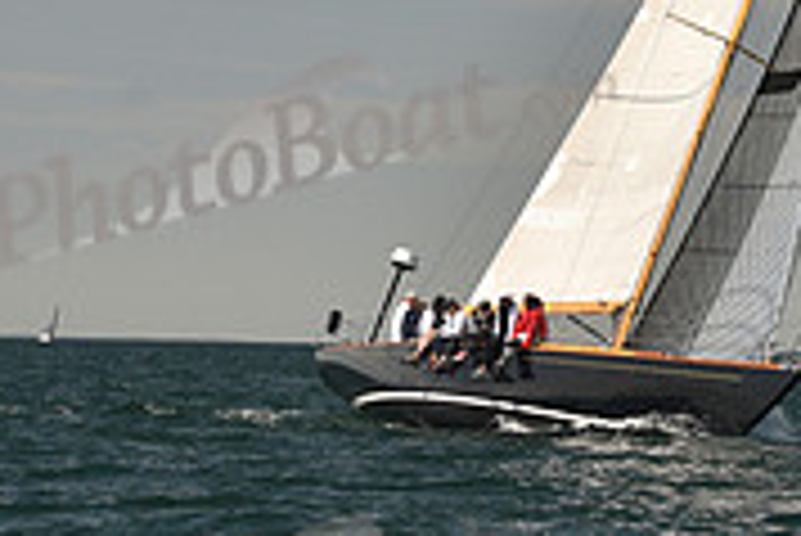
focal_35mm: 299
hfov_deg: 6.9
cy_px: -146
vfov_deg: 4.6
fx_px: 6658
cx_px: 855
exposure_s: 1/640
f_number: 7.1
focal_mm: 92
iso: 250
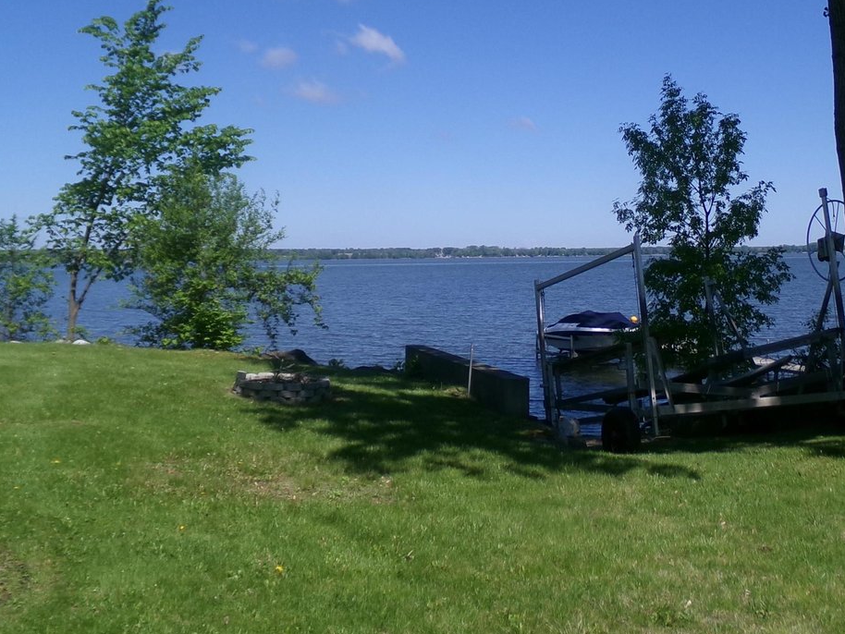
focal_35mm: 42
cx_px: 515
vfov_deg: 34.2
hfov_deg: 44.5
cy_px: 233
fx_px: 1026
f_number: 3.7
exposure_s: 1/850
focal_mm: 4.3
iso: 100
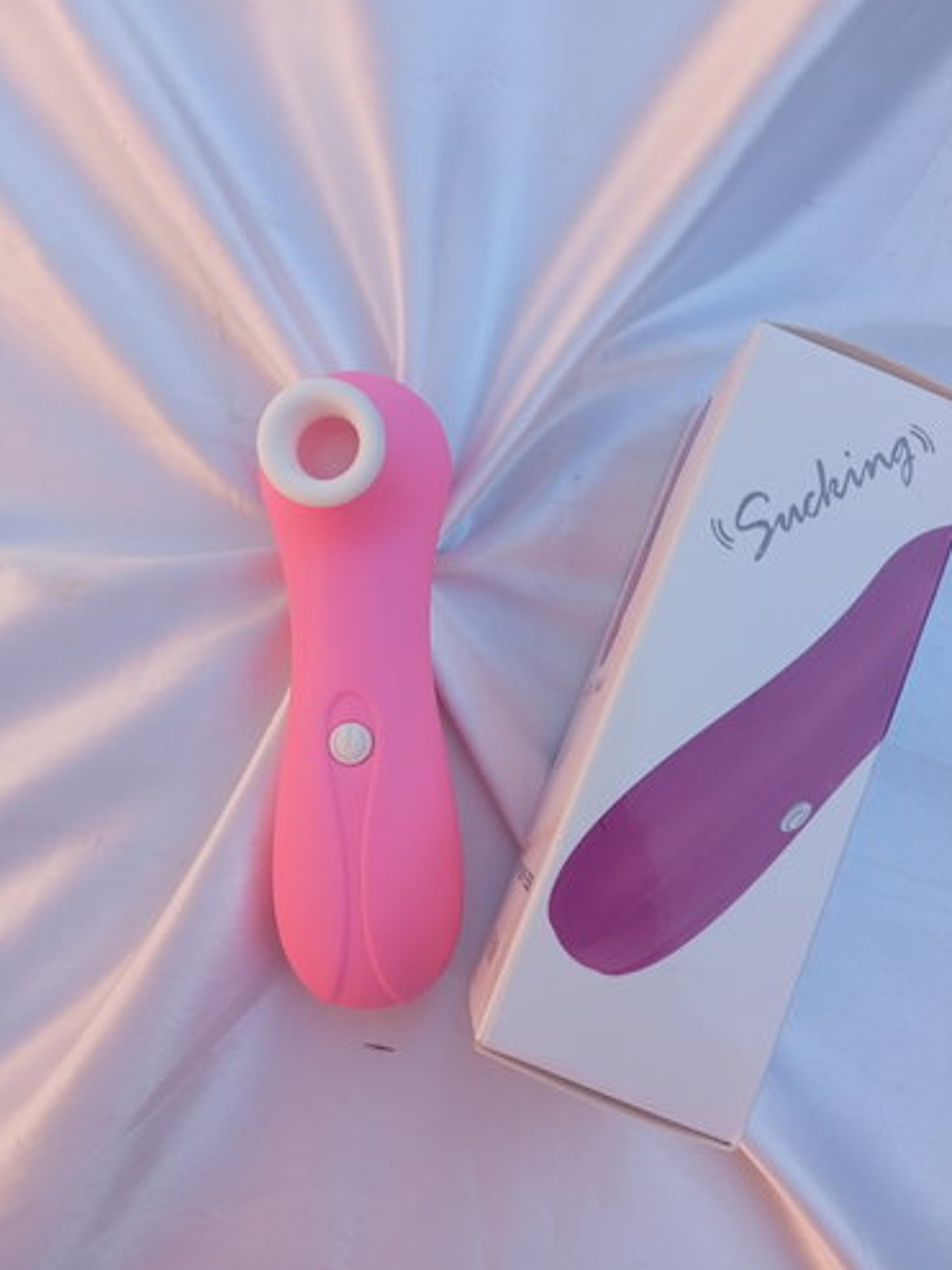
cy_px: 630
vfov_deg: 61.7
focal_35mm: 29
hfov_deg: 48.2
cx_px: 493
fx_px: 1064
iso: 51
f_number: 1.8
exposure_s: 1/248
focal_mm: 3.98
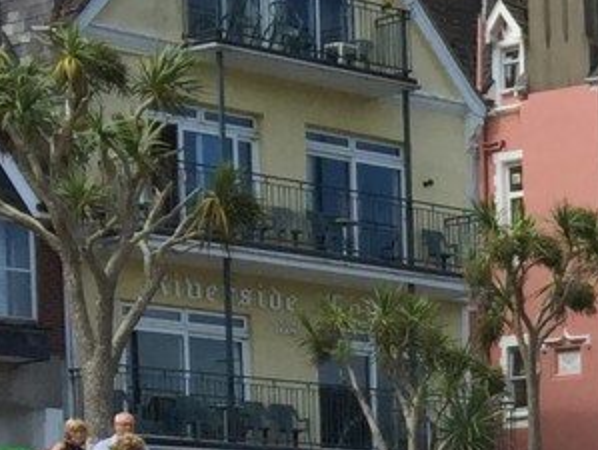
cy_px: 798
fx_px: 2681
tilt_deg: -2.8
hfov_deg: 11.4
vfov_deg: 9.2
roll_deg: +0.9
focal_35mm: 155
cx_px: 1232
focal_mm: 4.15
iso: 32
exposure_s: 1/1799
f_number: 2.2
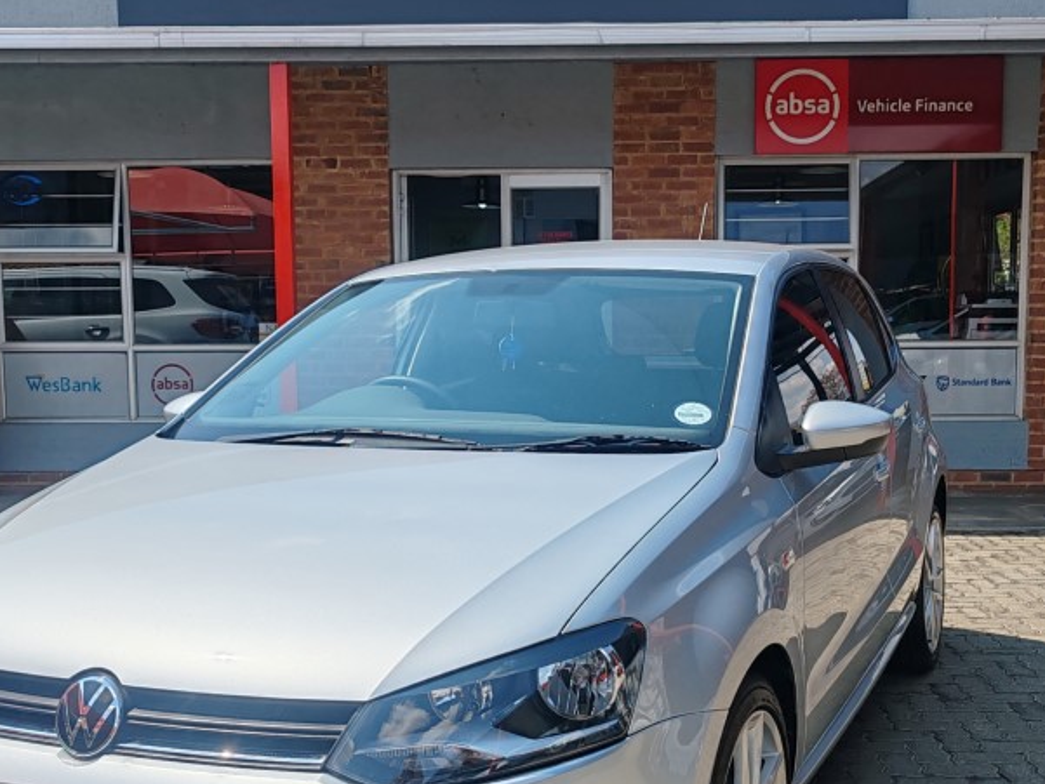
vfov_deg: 31.4
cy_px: 483
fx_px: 1389
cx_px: 570
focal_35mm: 46
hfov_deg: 41.2
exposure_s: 1/1500
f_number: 1.9
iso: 50
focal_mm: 6.12
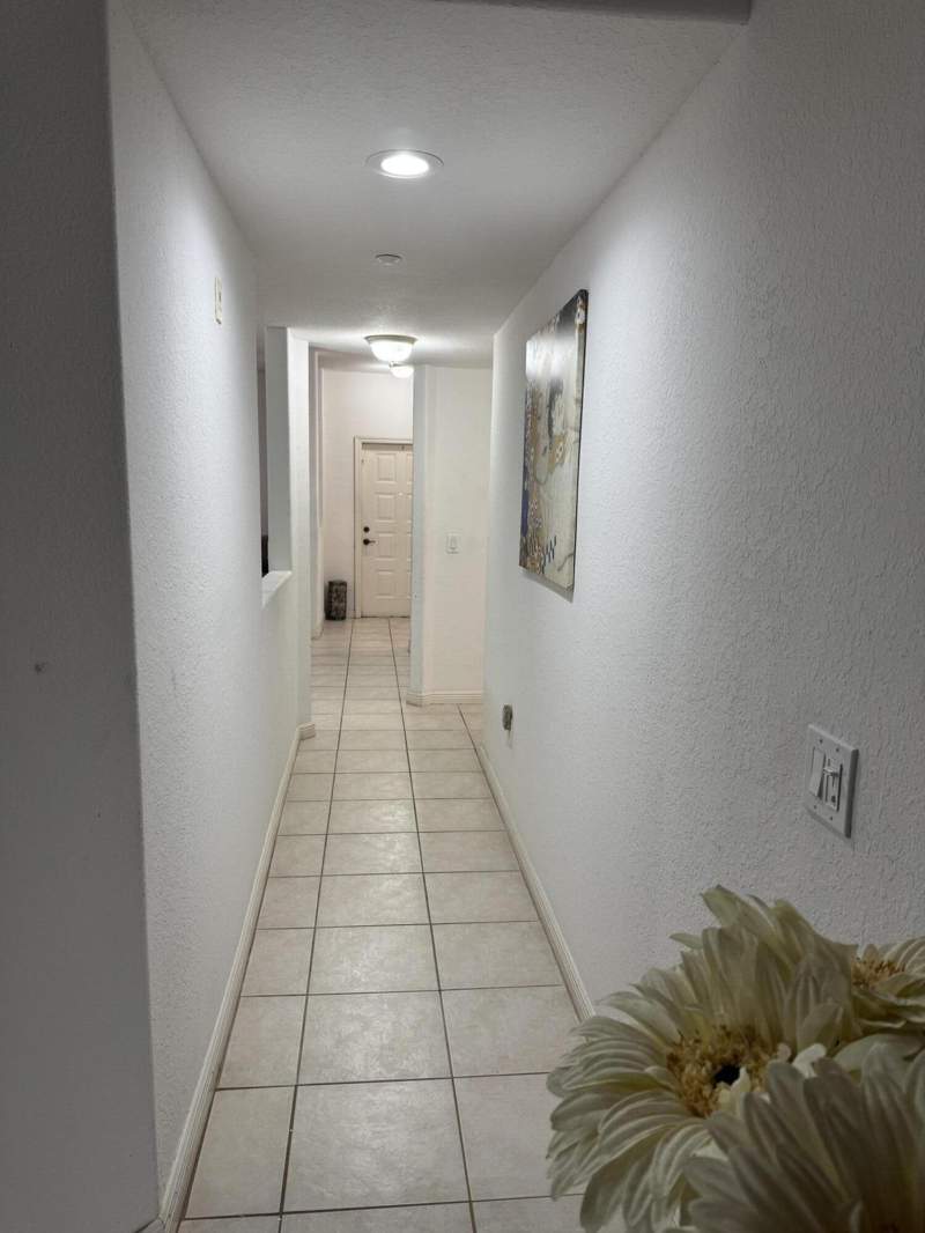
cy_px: 616
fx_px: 855
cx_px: 462
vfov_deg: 71.6
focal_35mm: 24
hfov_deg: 56.8
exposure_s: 1/120
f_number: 1.78
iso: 125
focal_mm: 6.76
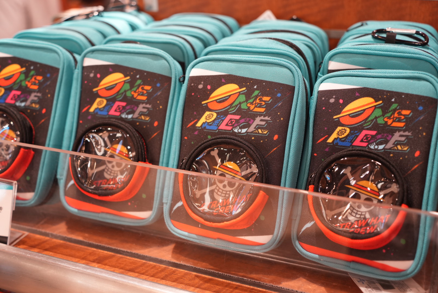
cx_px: 219
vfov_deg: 34.3
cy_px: 146
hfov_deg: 49.5
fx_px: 475
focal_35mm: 39
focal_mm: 39
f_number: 3.2
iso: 1250
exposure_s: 1/40
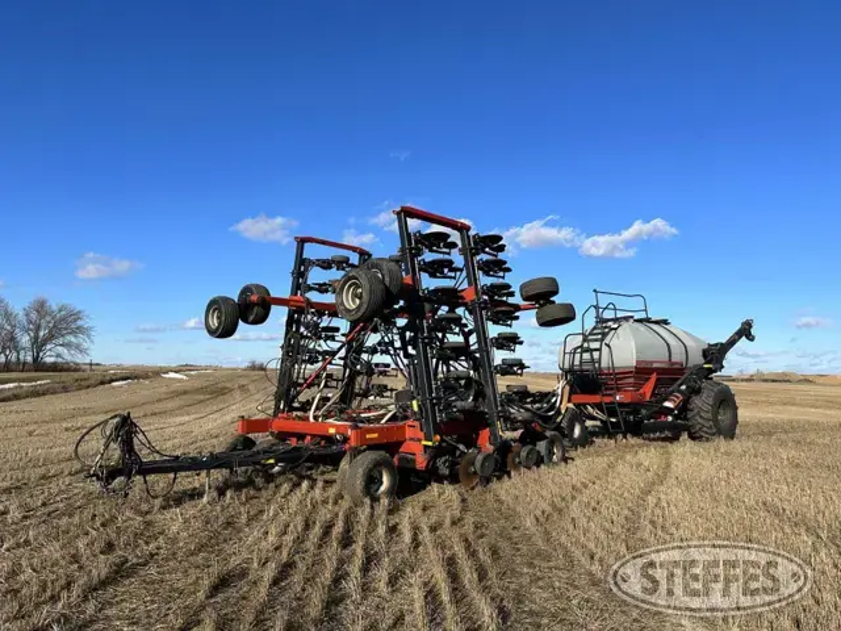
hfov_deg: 71.6
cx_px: 420
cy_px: 316
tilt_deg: +5.1
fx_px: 583
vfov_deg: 56.8
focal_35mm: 24
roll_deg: -1.5
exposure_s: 1/5000
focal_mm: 6.86
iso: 80
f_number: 1.78
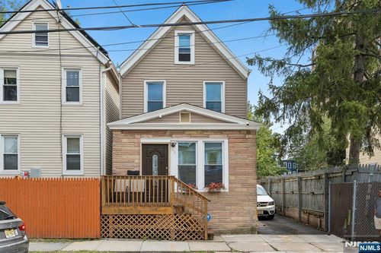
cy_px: 126
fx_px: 307
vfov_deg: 44.9
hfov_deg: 63.7
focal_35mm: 29
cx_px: 190
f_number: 8
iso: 80
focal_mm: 29
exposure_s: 1/200
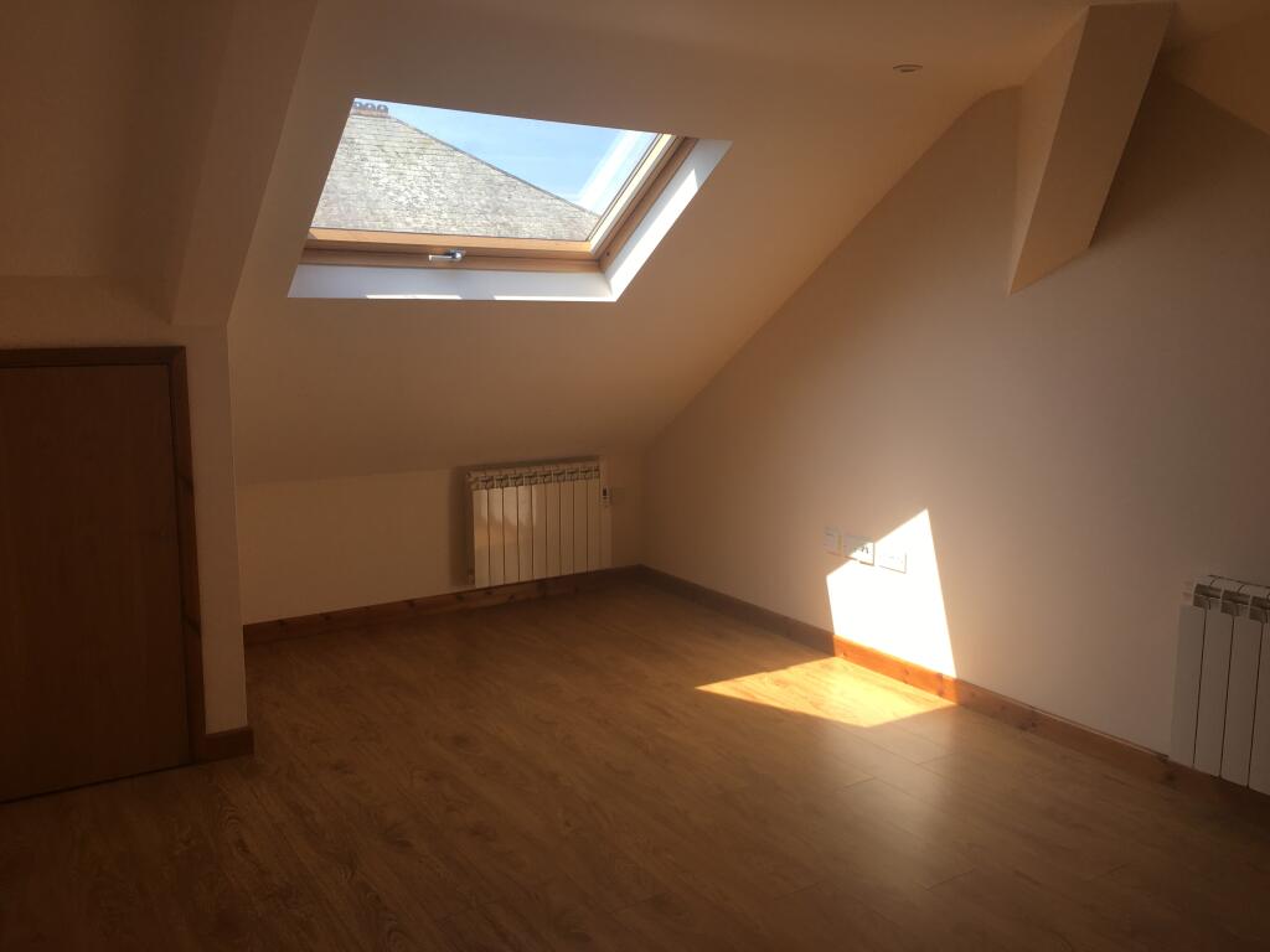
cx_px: 635
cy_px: 476
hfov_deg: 61.7
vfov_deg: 48.2
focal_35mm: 29
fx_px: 1064
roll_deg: -0.1
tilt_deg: -8.3
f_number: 2.2
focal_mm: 4.15
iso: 25
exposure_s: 1/348
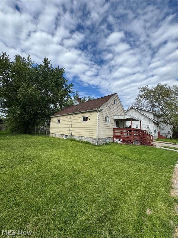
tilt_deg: +7.9
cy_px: 119
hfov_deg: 85.7
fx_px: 96
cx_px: 89
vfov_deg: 102.1
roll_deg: -1.2
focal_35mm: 14
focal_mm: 2.22
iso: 50
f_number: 2.2
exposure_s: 1/2208
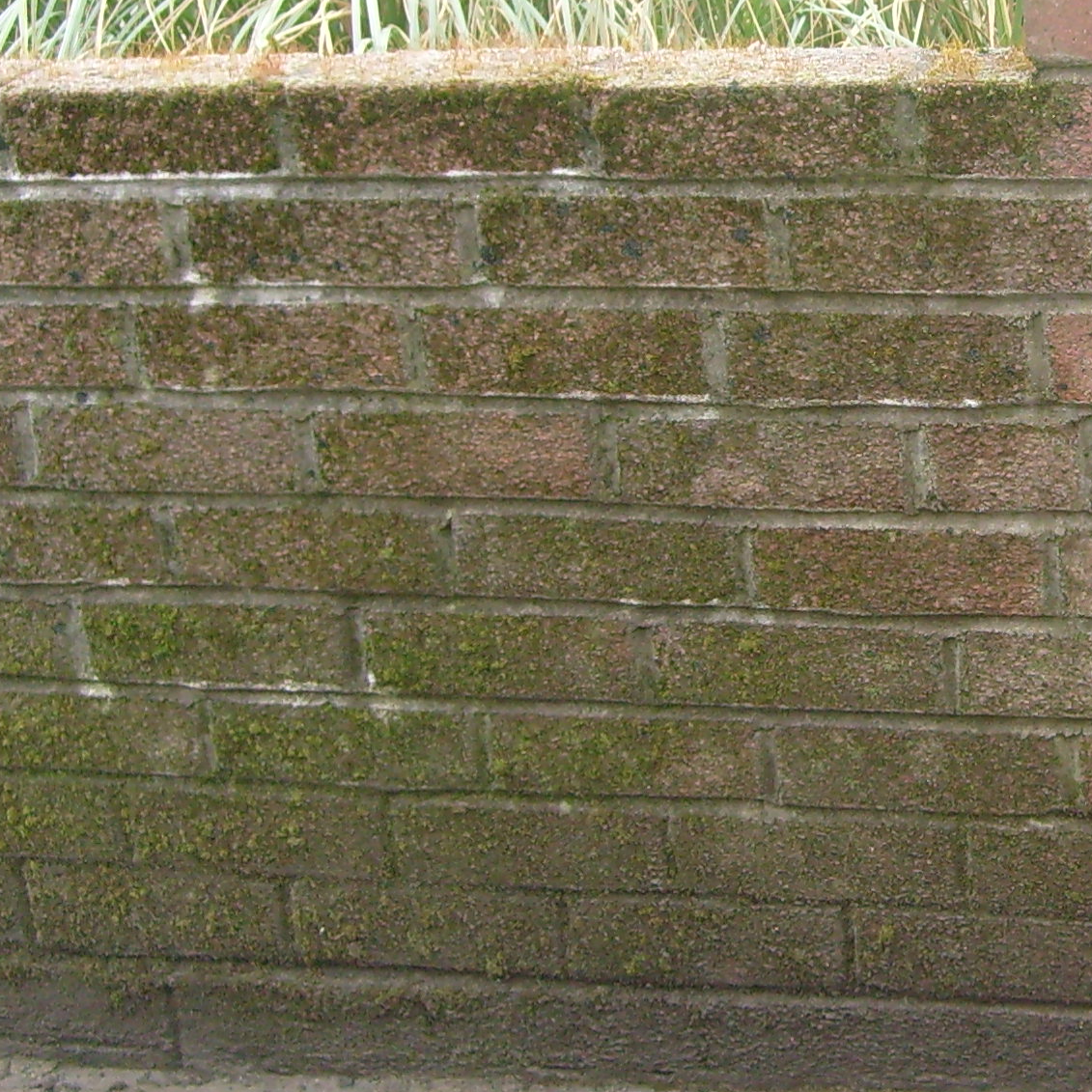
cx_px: 1228
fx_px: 2998
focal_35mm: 84
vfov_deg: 20.6
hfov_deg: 19.7
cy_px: 376
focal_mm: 5.8
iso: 80
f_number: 2.8
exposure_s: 1/125
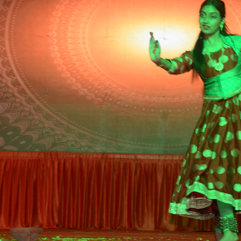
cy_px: 112
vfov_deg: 9.0
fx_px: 1526
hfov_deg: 9.0
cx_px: 173
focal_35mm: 194
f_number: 7.1
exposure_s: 1/100
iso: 1250
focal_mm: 85
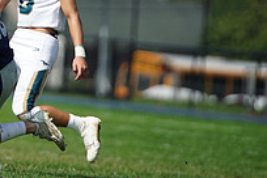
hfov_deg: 2.4
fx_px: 6319
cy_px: -74
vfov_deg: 1.6
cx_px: -79
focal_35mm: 852
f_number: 2.8
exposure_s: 1/6400
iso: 400
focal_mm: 300
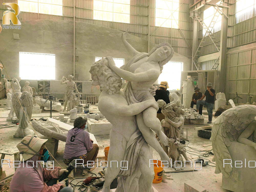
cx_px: 128
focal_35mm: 23
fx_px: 170
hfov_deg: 73.9
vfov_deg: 58.9
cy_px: 96
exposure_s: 1/826
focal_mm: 6.54
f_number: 1.57
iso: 72
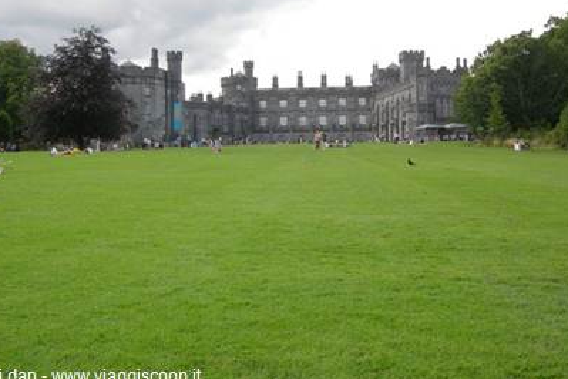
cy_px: 130
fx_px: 710
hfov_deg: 43.6
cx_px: 302
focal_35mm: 45
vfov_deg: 29.7
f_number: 4.8
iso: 64
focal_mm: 7.5
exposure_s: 1/156
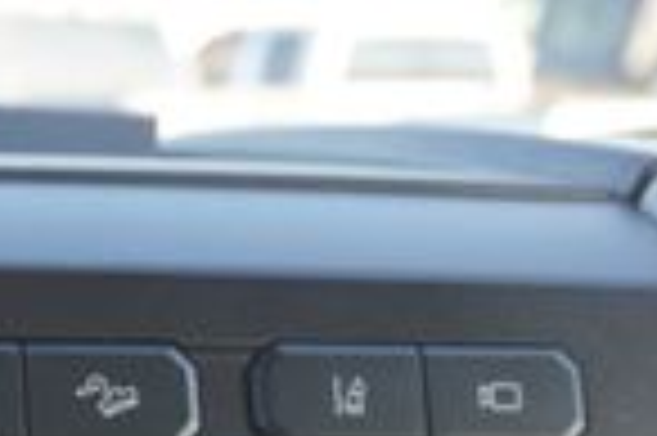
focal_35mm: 125
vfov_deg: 9.9
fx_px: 2282
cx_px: -112
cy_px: 957
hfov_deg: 15.8
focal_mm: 19
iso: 160
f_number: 4
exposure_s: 1/60
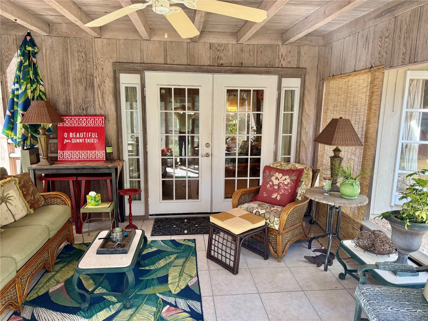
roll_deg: -0.8
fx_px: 297
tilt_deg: -11.6
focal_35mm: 24
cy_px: 160
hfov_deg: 71.6
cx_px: 214
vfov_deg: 56.8
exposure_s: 1/121
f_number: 1.78
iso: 80
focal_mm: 6.76
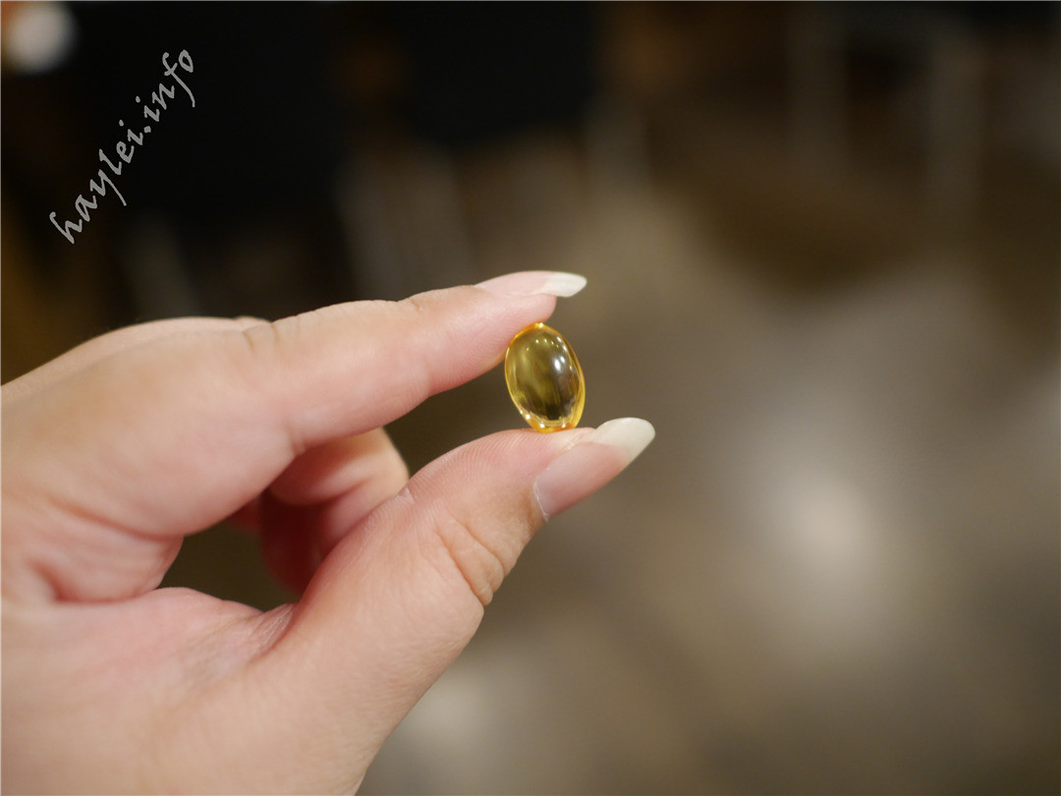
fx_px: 920
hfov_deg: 60.0
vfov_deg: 46.8
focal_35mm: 30
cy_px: 398
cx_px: 530
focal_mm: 15
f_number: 1.7
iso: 1000
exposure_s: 1/60
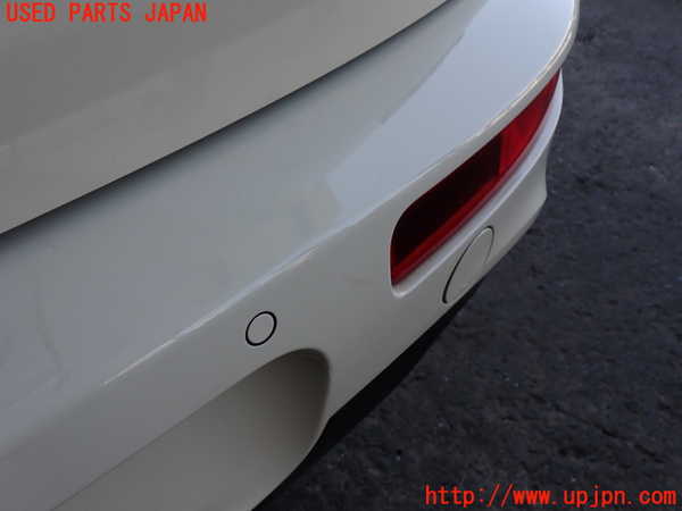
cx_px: 341
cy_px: 256
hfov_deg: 60.0
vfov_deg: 46.8
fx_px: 591
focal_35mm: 30
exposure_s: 1/250
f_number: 3.2
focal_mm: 5.4
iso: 100
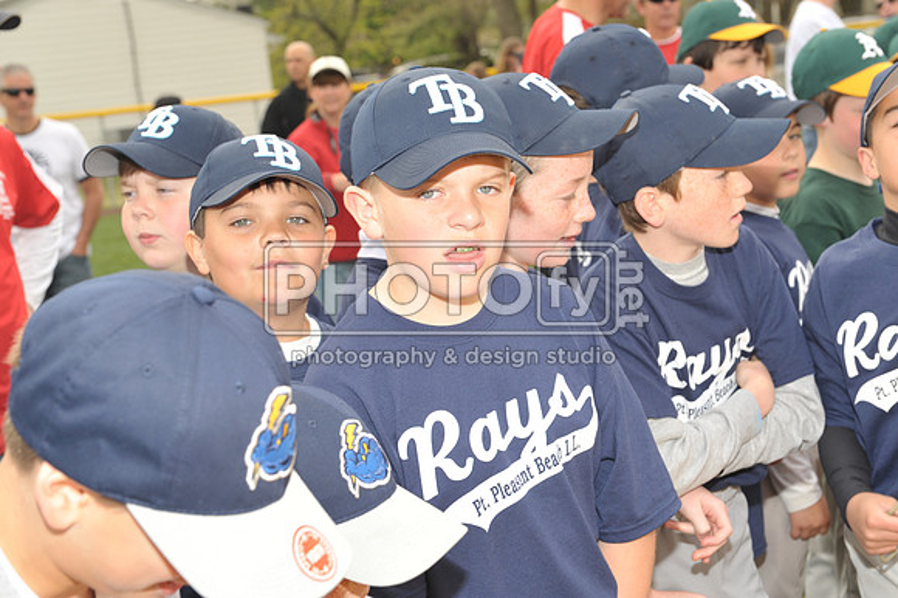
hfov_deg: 28.9
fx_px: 1745
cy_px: 299
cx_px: 449
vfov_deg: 19.4
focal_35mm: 70
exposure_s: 1/250
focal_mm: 70
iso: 400
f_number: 8
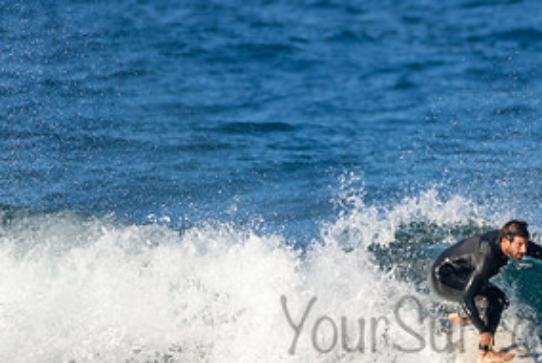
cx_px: 477
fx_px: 23043
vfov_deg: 0.9
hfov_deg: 1.3
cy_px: 309
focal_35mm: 1529
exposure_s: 1/1250
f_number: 5.6
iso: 200
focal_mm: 500
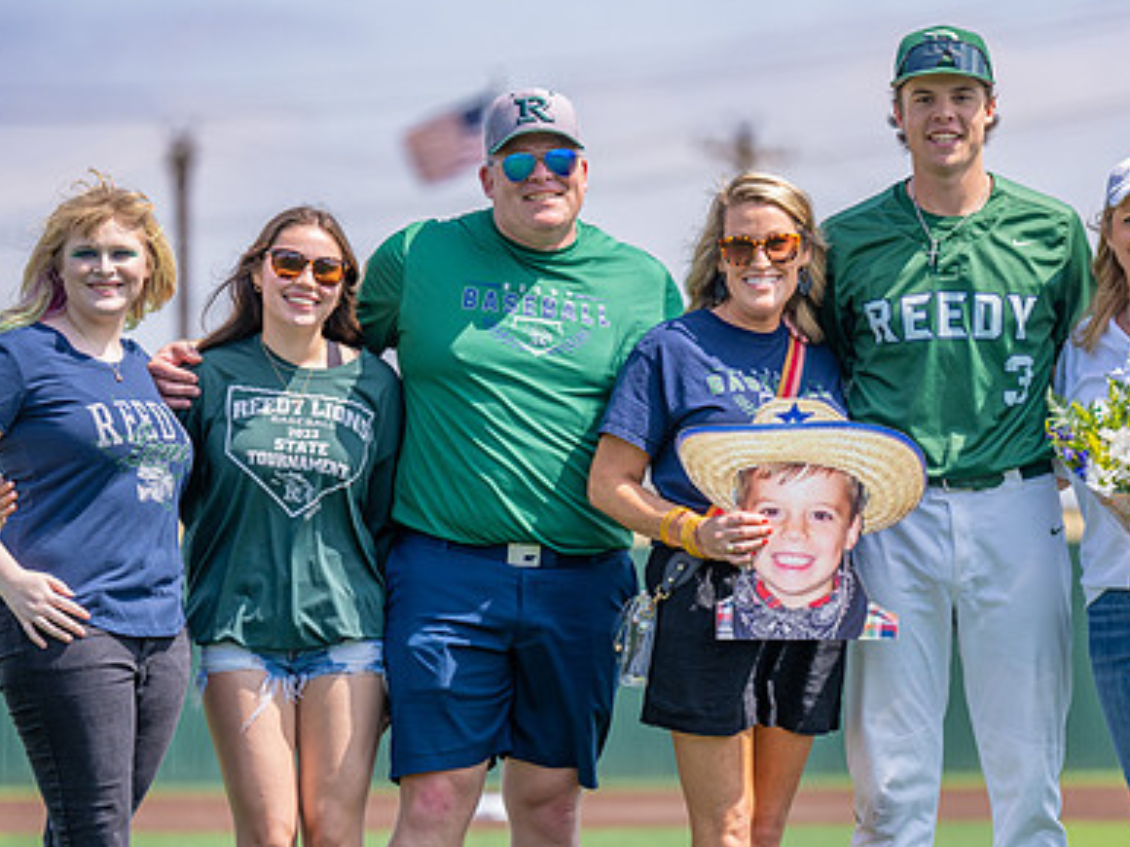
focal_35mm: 224
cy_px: 444
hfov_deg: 8.8
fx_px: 7310
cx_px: 737
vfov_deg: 6.6
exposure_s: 1/1600
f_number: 2.8
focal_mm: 144
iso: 100
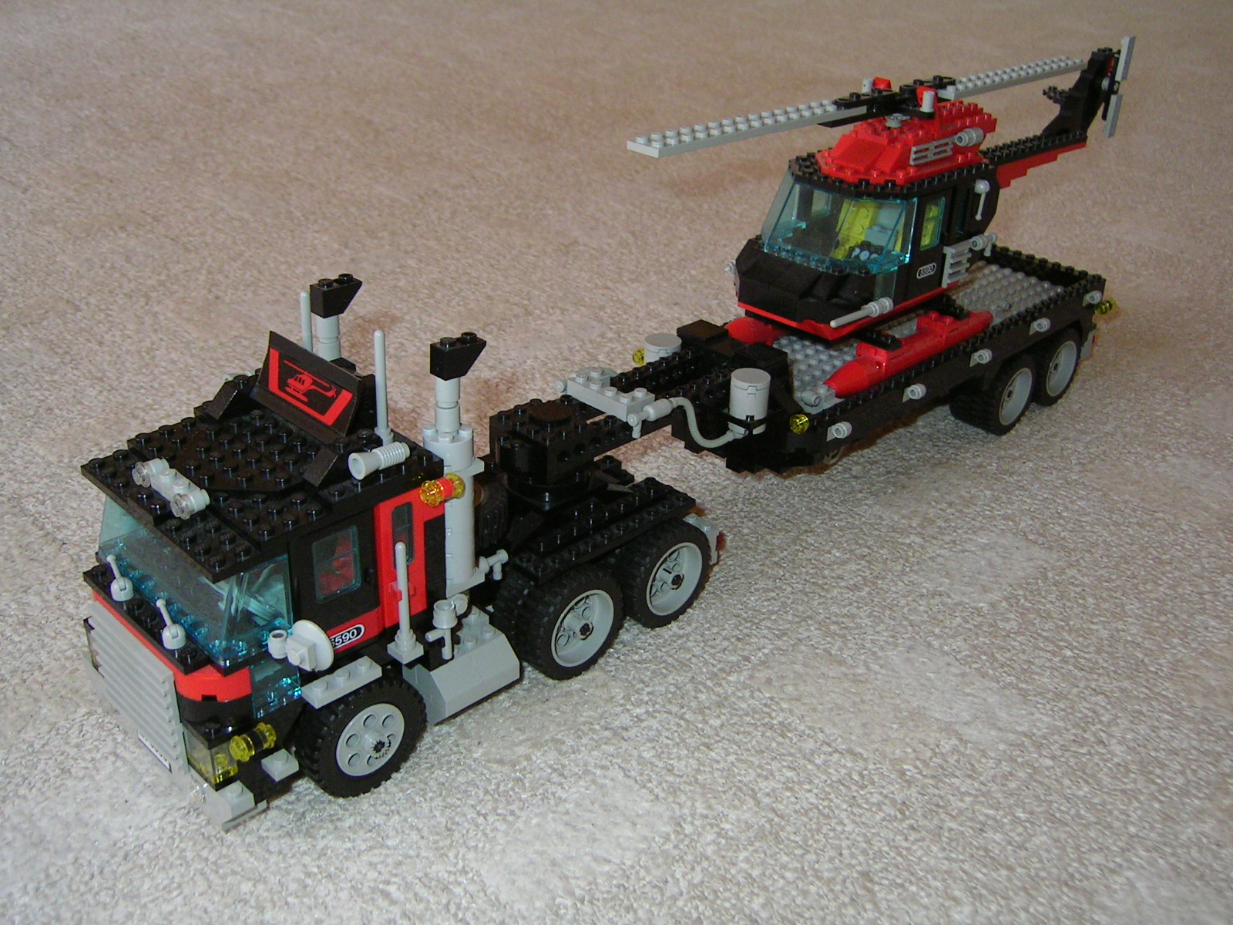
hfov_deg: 51.4
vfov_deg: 39.7
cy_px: 462
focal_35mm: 36
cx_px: 616
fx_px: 1282
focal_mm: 5.6
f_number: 2.8
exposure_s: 1/30
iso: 100
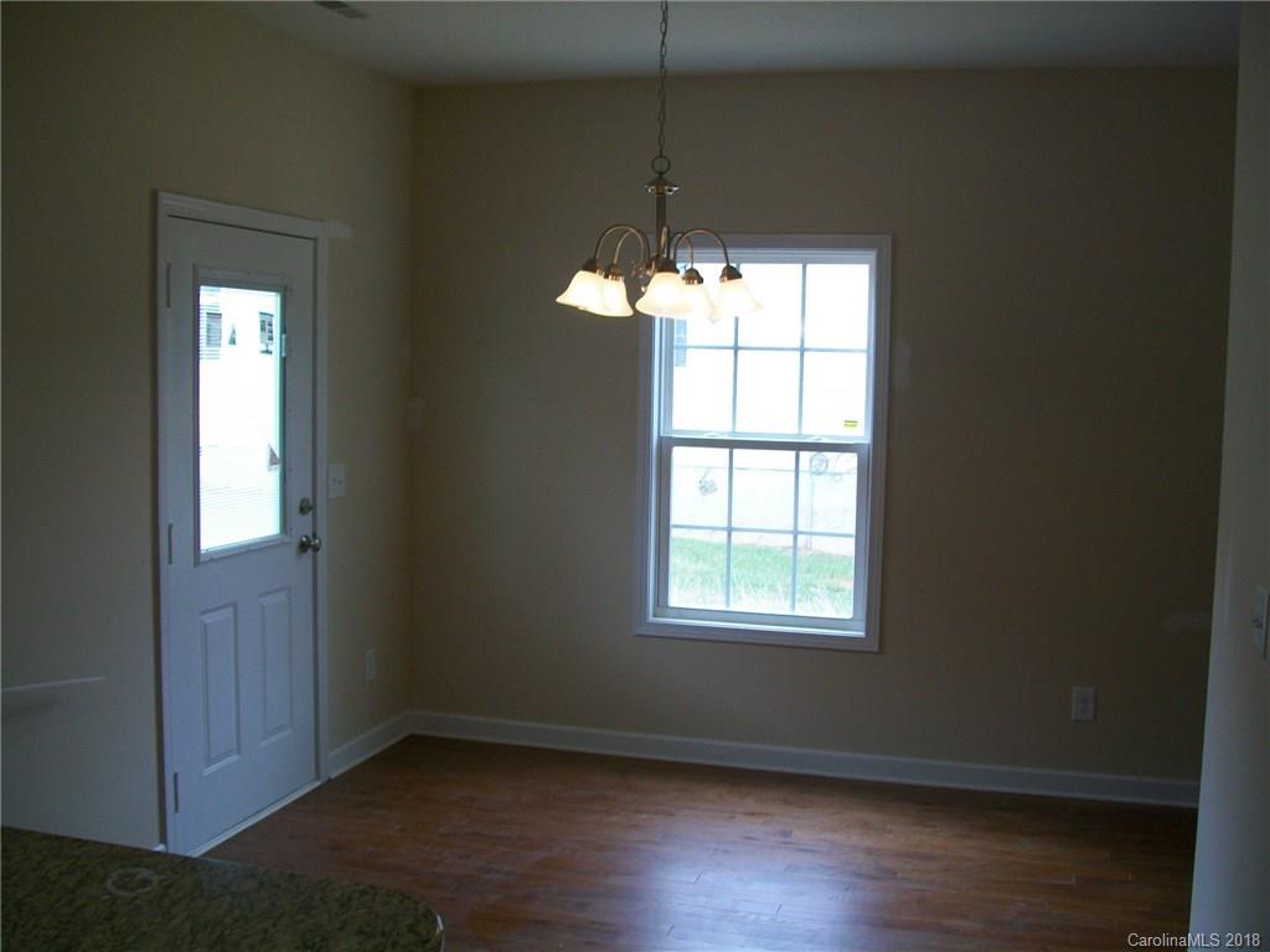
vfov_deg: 39.7
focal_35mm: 36
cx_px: 635
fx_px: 1321
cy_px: 476
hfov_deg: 51.4
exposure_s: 1/80
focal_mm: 6
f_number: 2.7
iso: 64
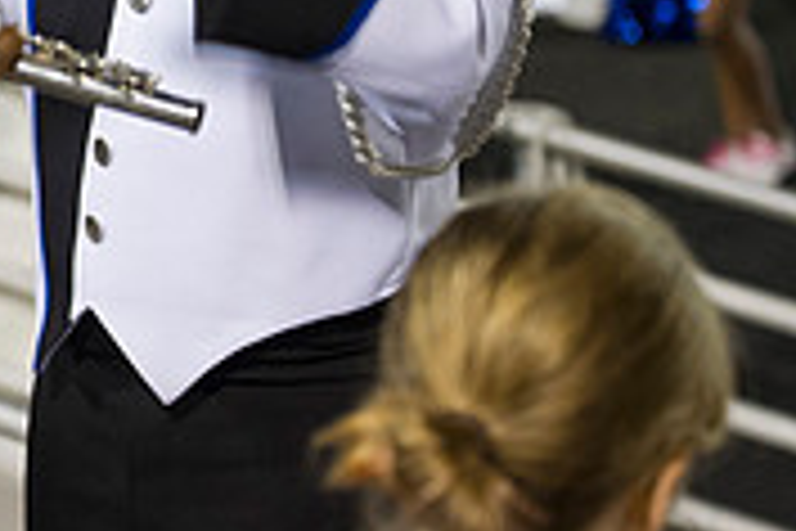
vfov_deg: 3.8
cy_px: -58
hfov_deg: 5.7
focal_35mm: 360
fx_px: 7959
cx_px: -486
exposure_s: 1/80
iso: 4000
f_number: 4
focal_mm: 110
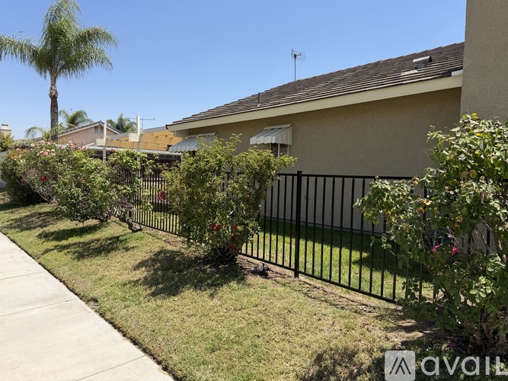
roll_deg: -1.0
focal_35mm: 24
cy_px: 190
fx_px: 352
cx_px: 254
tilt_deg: -3.5
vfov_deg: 56.8
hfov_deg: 71.6
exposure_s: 1/3279
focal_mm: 6.76
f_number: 1.78
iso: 80
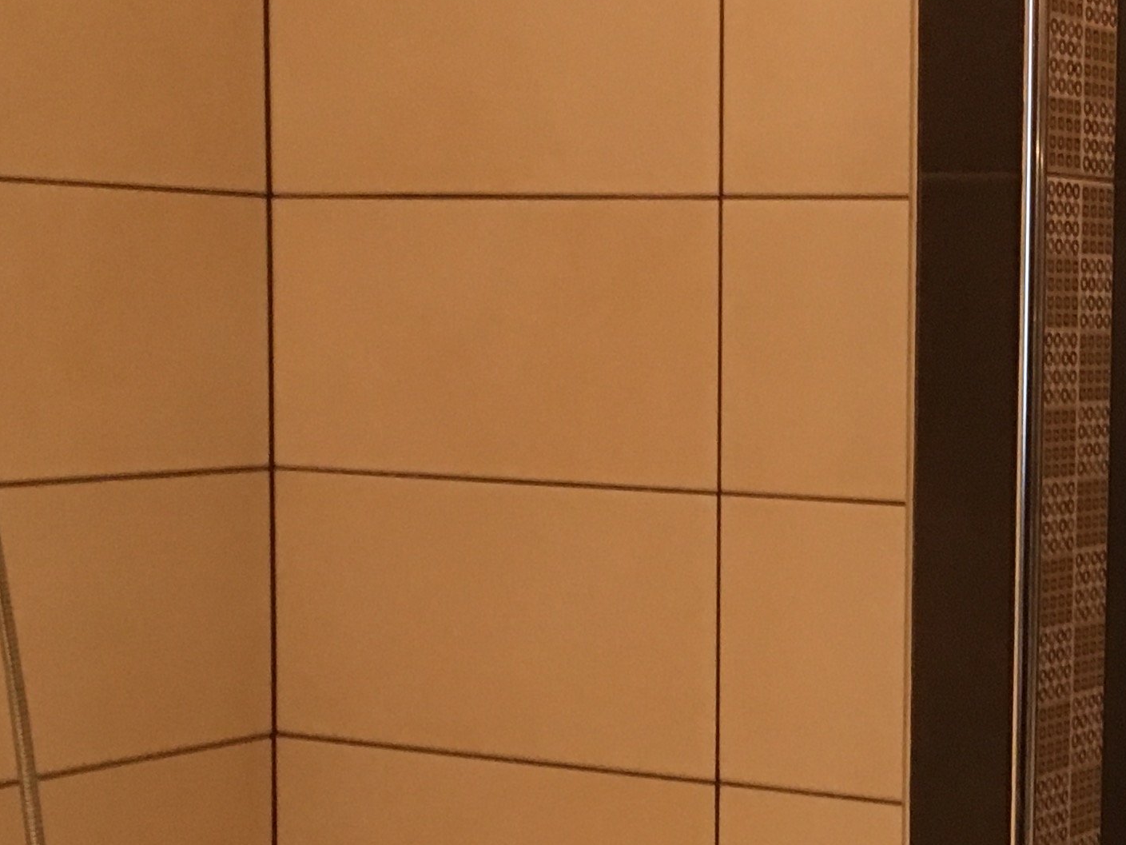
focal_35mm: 83
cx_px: 1085
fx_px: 2700
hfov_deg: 22.8
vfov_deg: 17.7
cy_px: 578
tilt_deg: -4.6
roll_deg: -1.3
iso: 200
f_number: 2.2
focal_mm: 4.15
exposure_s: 1/20
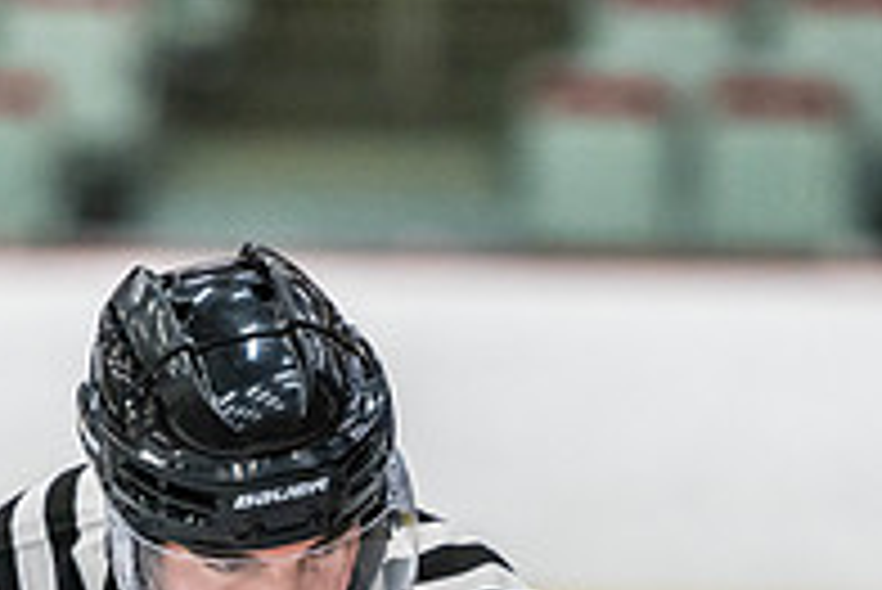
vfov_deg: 2.3
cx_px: 378
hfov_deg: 3.5
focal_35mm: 592
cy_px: 867
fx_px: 14514
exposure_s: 1/640
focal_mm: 200
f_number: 2.8
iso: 3200
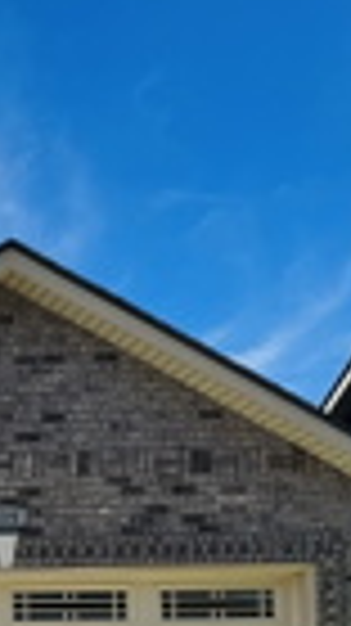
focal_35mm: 75
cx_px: -369
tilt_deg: +3.0
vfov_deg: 26.5
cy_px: 649
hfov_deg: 13.5
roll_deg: +0.1
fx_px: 1243
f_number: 1.78
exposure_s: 1/6410
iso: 80
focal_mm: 6.76
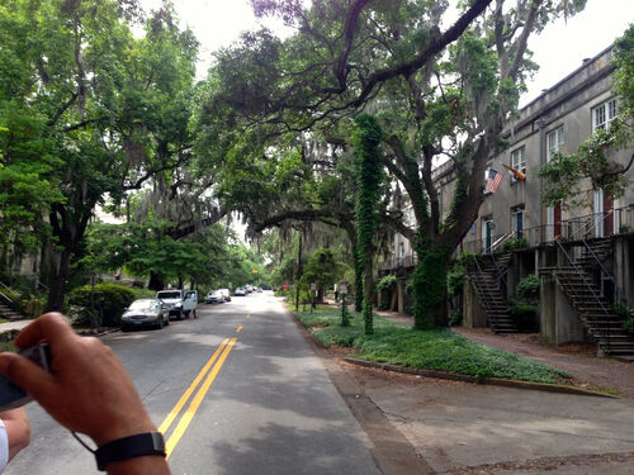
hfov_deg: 55.4
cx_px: 317
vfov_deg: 42.9
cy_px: 238
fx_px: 604
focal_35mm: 33
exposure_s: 1/176
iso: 50
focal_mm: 4.13
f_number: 2.4
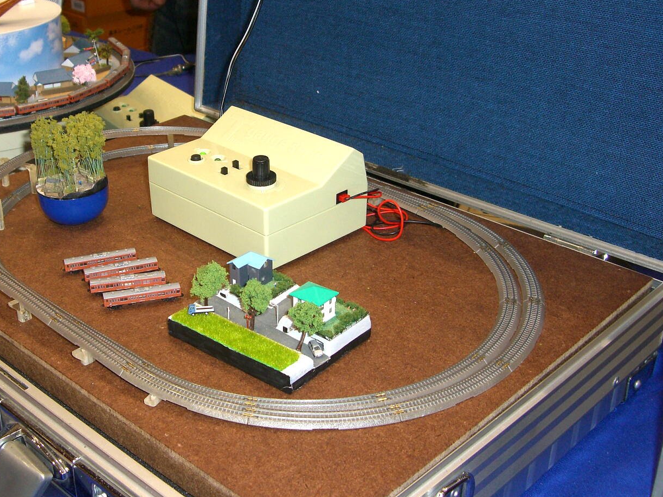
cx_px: 246
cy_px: 228
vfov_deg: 28.5
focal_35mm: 51
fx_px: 977
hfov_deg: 37.3
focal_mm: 7.9
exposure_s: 1/60
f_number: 2.8
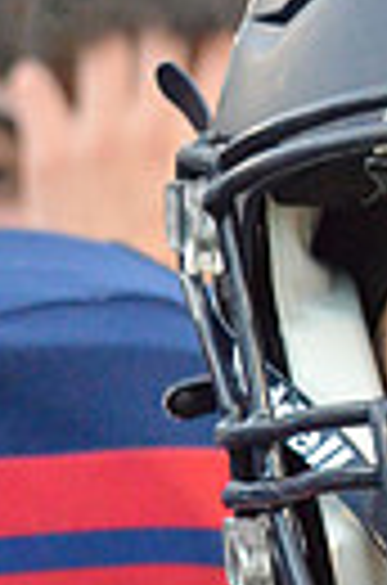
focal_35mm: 481
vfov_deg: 4.2
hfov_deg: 2.8
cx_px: 500
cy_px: 1282
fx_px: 7797
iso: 4500
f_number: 4.5
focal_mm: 72
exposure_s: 1/500
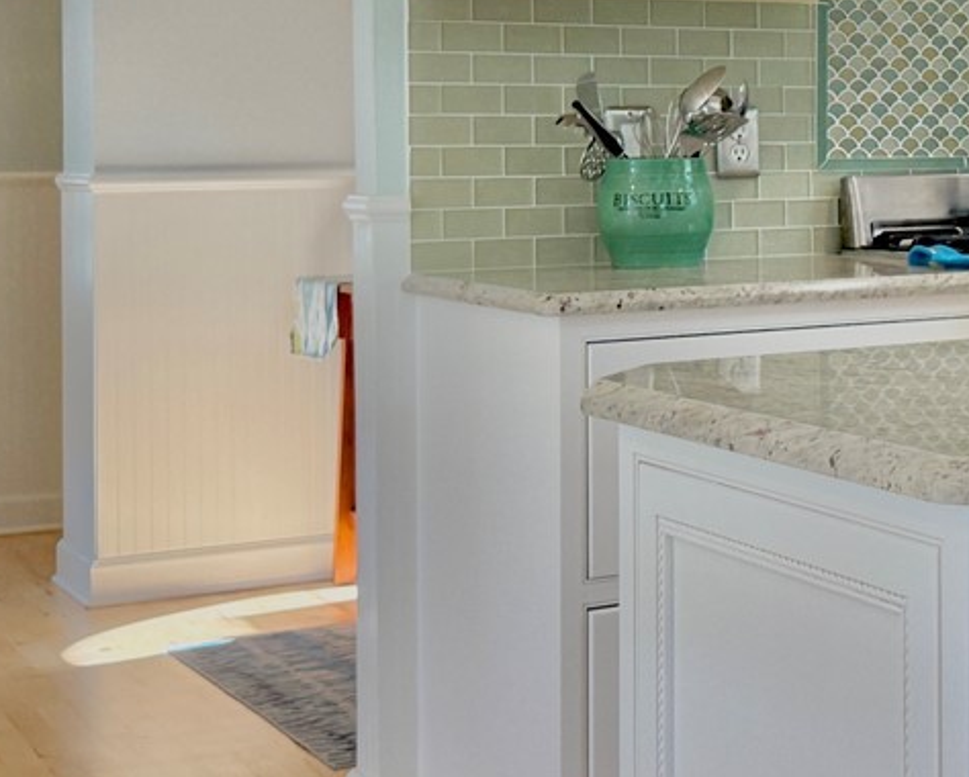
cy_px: 127
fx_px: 2267
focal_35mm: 79
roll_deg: +0.2
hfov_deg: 22.3
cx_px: 1151
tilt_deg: +1.7
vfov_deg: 19.2
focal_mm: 6.76
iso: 125
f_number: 1.78
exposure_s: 1/188
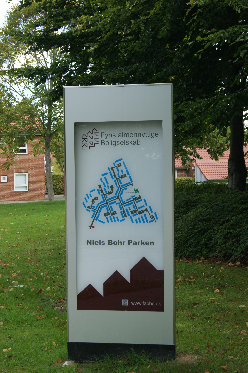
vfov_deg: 33.4
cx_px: 124
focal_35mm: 60
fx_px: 621
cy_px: 186
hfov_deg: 22.6
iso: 100
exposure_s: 1/80
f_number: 8
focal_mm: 40
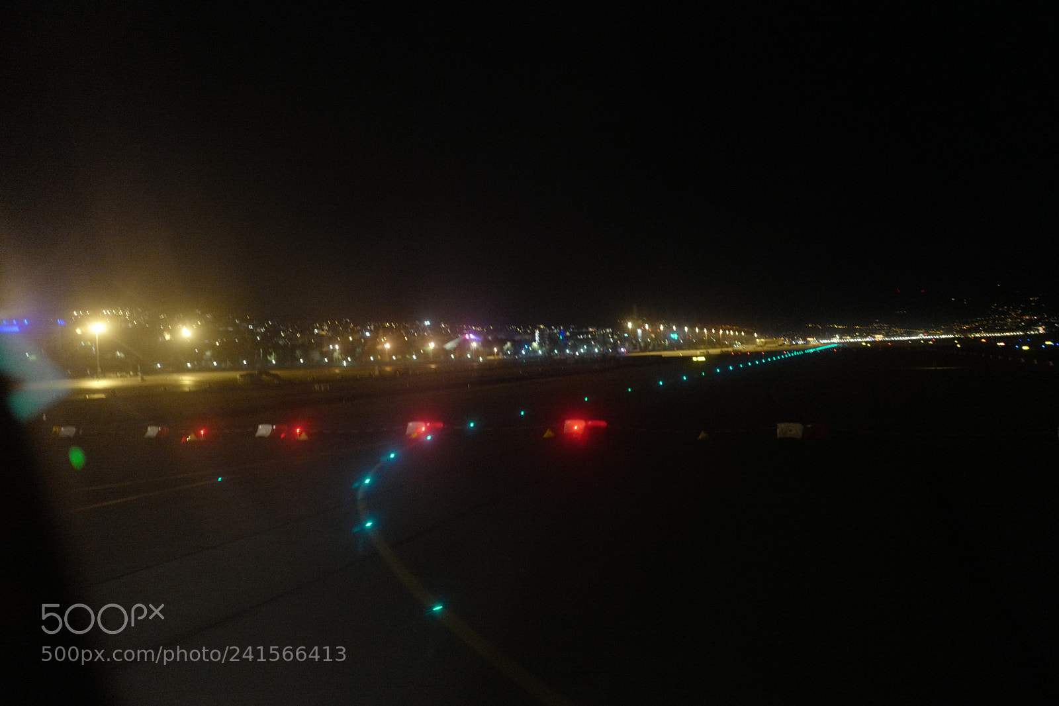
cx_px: 530
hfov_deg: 65.5
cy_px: 353
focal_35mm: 28
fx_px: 823
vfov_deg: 46.4
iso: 4000
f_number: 1.7
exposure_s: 1/60
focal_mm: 28
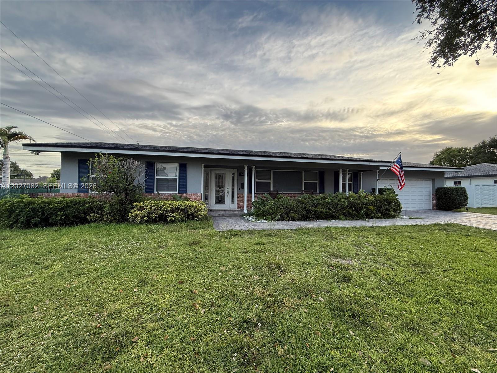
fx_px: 201
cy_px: 186
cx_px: 248
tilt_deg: +1.7
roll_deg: -0.4
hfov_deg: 102.1
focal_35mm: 14
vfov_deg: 85.7
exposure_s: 1/99
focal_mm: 2.22
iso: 64
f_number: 2.2
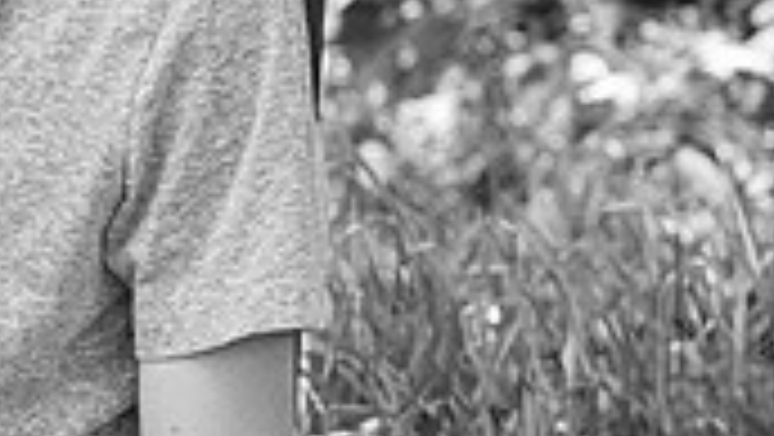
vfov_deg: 2.8
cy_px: -11
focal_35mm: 432
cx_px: -220
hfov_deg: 5.0
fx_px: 8872
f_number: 5.6
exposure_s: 1/200
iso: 400
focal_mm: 122
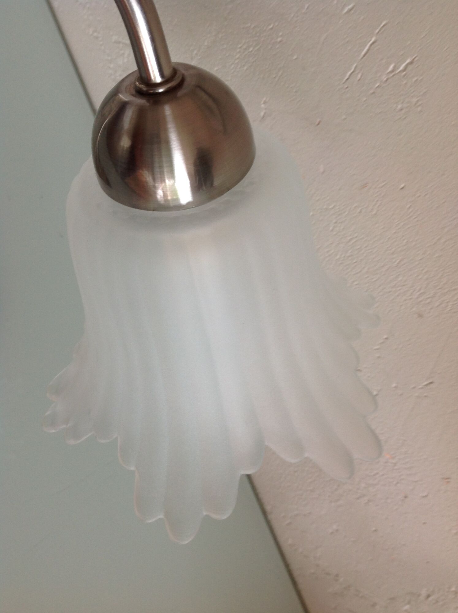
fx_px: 619
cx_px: 229
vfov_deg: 52.7
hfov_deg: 40.6
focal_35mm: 35
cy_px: 306
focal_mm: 4.28
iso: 50
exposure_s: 1/15
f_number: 2.4
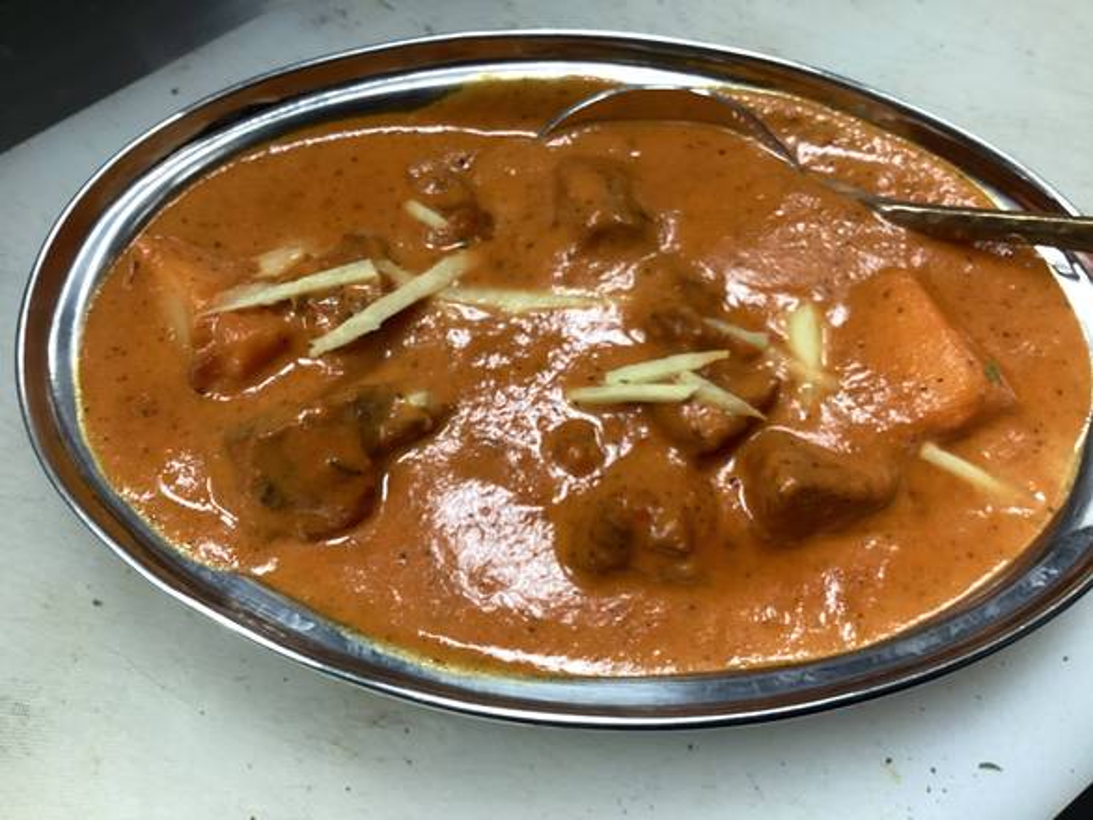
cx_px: 546
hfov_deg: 58.3
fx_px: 979
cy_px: 410
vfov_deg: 45.5
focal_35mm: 31
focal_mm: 3.3
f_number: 2.4
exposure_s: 1/60
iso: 160
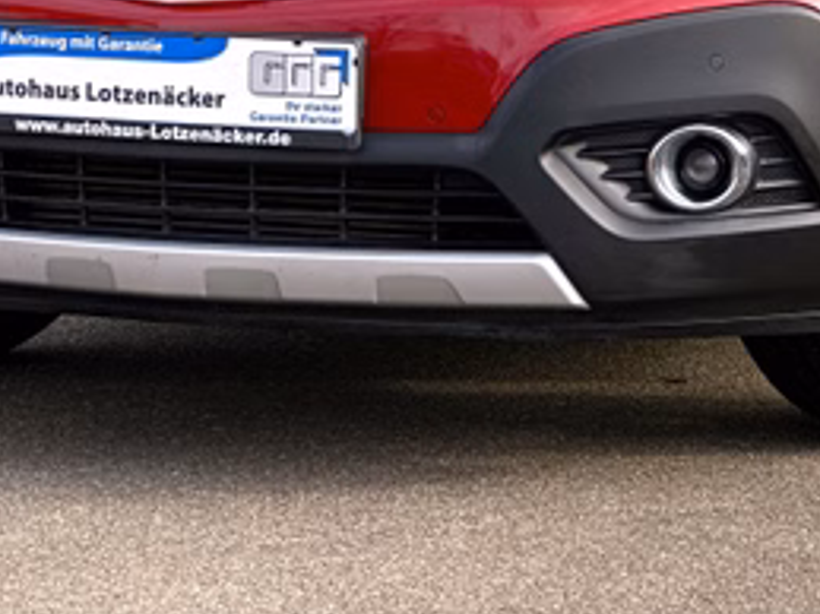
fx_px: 5635
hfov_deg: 8.3
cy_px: -215
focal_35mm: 238
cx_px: 389
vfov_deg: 6.2
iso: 32
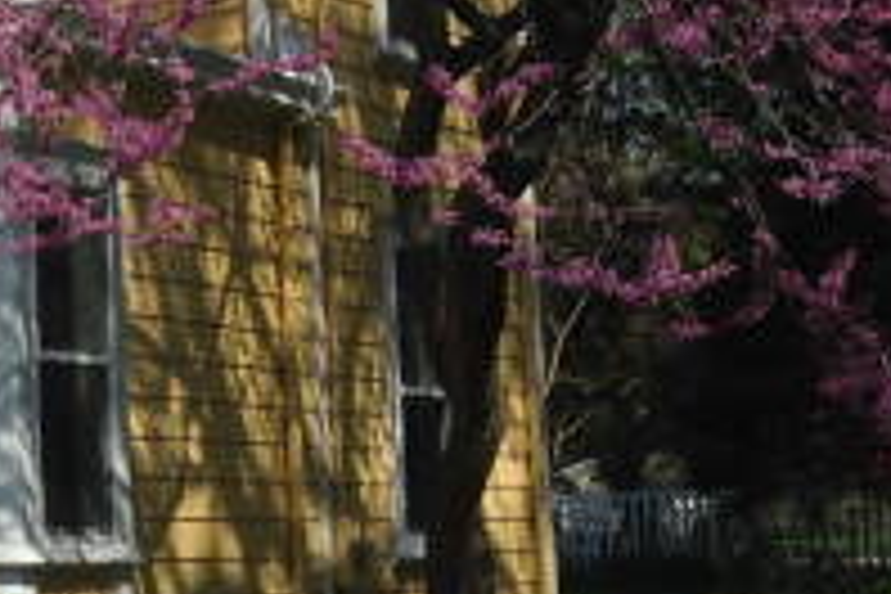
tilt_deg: +5.7
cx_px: -382
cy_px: 198
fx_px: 2747
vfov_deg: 12.3
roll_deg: +0.3
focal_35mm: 111
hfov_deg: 16.9
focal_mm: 4.12
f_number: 2.4
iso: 50
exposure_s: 1/2710
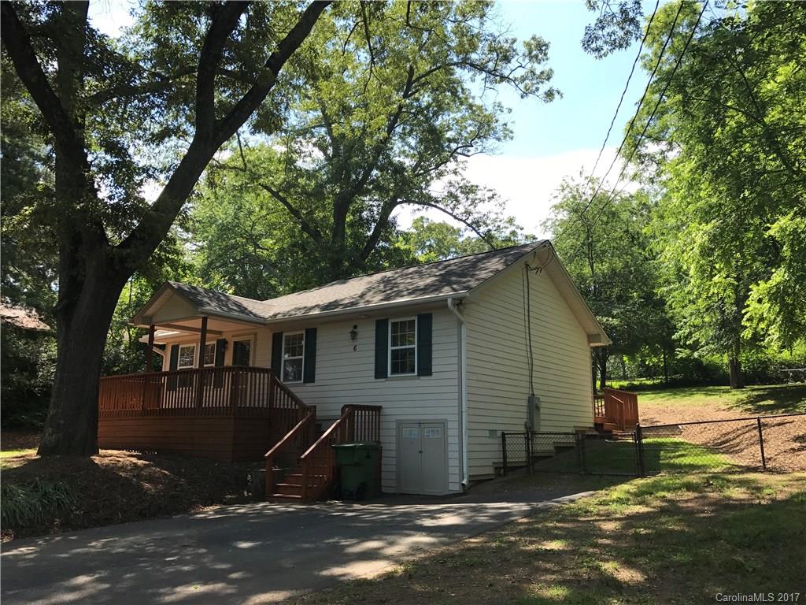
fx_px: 652
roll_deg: -0.3
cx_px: 403
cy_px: 302
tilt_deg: +12.1
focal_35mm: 28
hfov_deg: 63.4
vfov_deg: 49.7
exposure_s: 1/1053
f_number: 1.8
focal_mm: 3.99
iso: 20
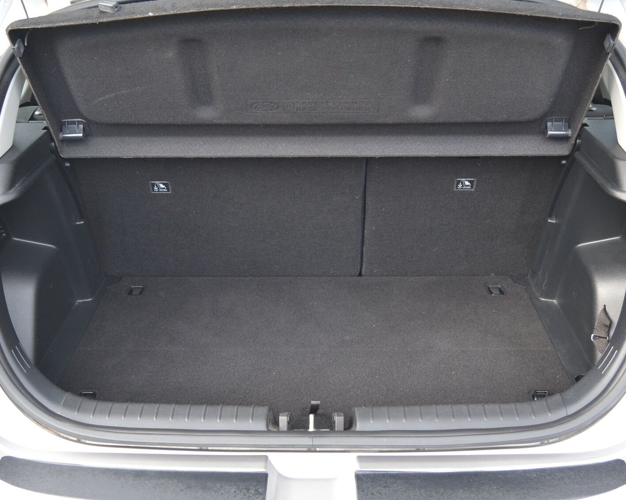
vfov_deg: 35.7
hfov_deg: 43.8
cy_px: 246
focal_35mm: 42
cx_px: 301
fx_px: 778
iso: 400
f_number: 5.6
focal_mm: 22
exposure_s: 1/125
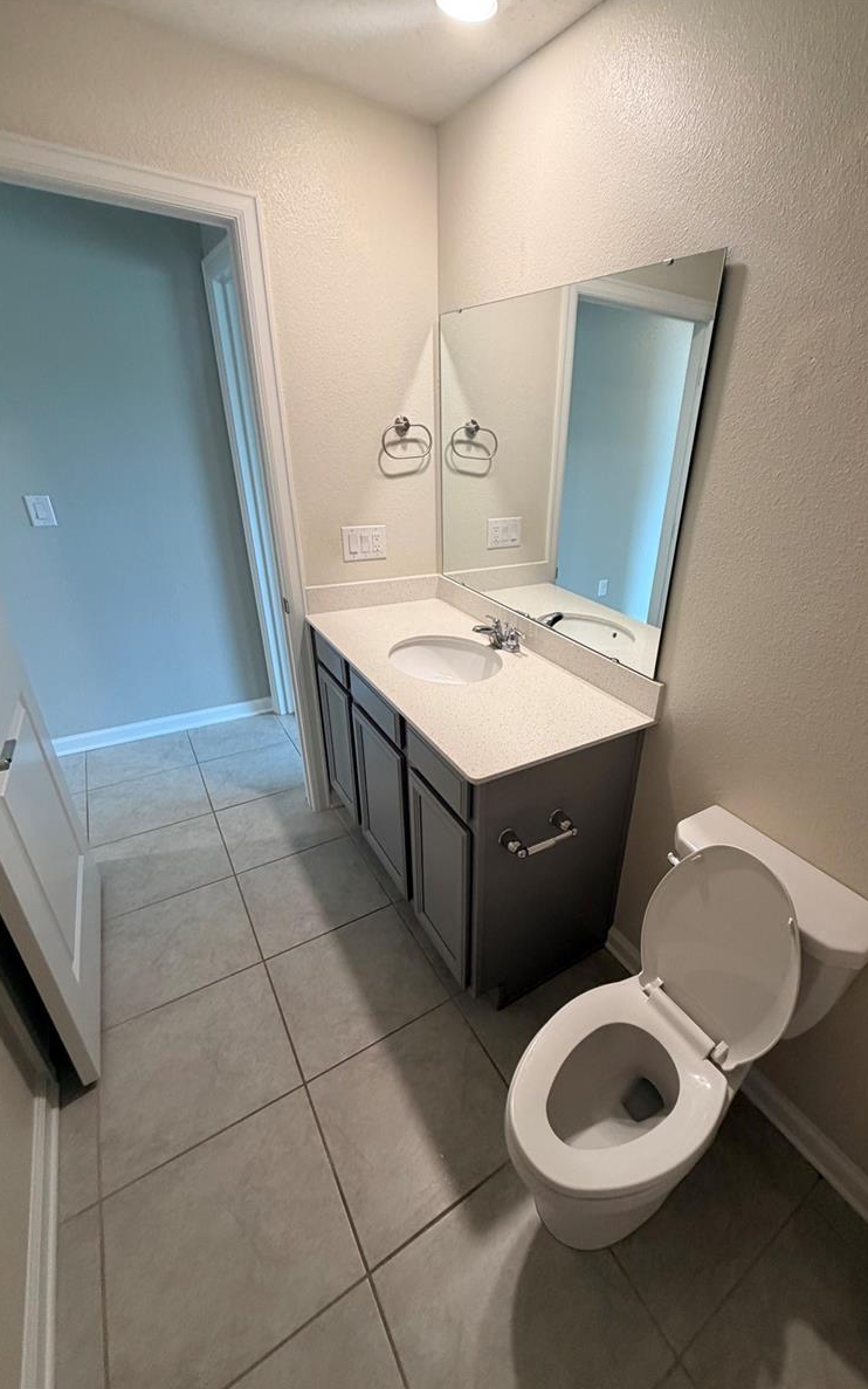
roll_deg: -3.8
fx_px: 568
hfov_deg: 74.0
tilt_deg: -26.0
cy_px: 696
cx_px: 519
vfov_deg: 101.5
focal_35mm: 15
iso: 200
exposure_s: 1/60
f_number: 2.2
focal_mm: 2.22
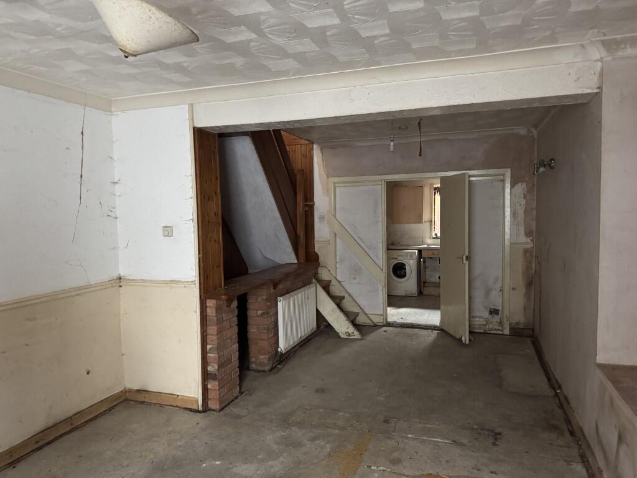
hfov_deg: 71.6
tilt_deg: -3.9
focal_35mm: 24
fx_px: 442
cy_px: 239
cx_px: 318
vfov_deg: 56.8
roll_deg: +1.2
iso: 1000
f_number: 1.78
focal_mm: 6.76
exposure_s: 1/40
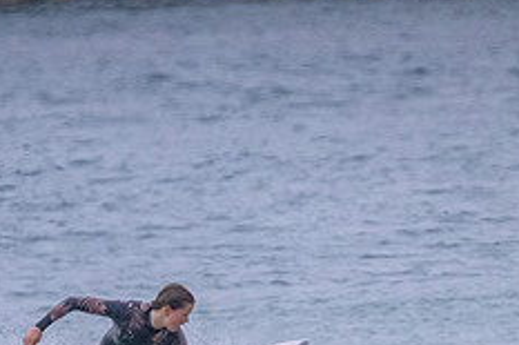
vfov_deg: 0.7
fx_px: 29287
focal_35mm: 2033
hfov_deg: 1.0
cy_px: 397
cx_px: 194
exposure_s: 1/320
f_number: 11
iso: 7200
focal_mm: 800
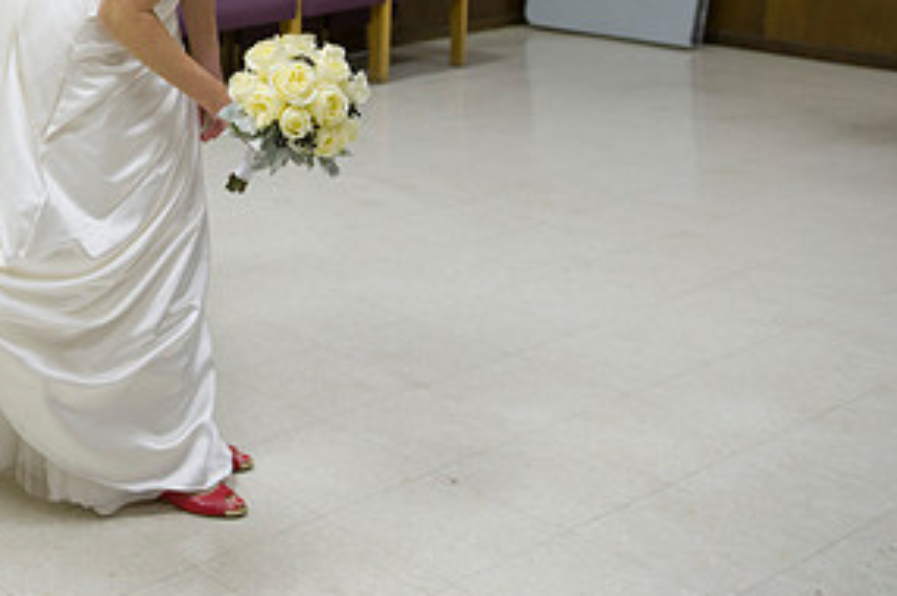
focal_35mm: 65
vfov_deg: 20.4
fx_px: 1618
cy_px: 44
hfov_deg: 29.5
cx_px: 60
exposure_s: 1/60
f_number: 3.5
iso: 1250
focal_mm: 32
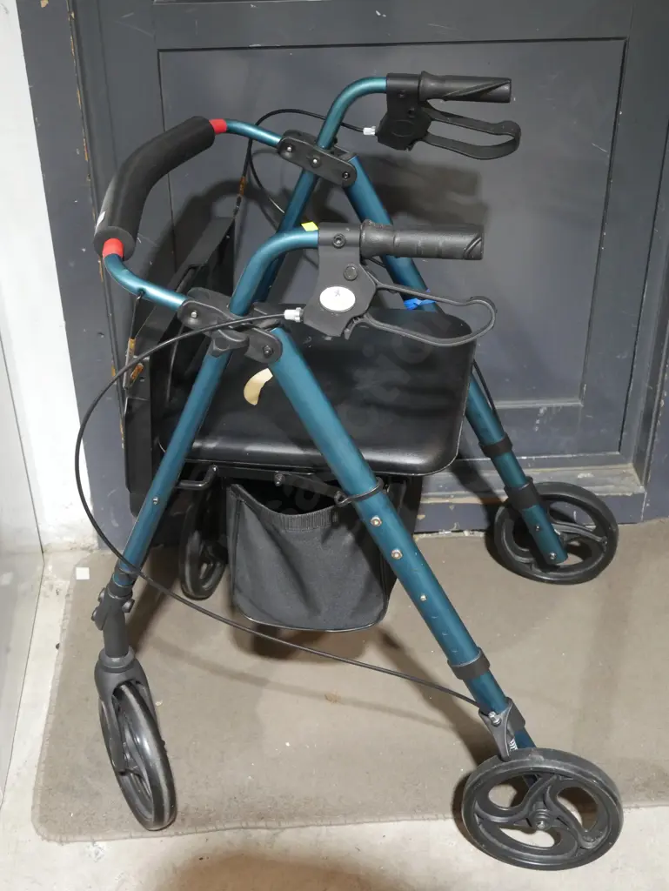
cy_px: 446
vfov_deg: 39.6
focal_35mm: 48
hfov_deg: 30.3
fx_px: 1236
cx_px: 334
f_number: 5.2
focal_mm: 24
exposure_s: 1/60
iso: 2500
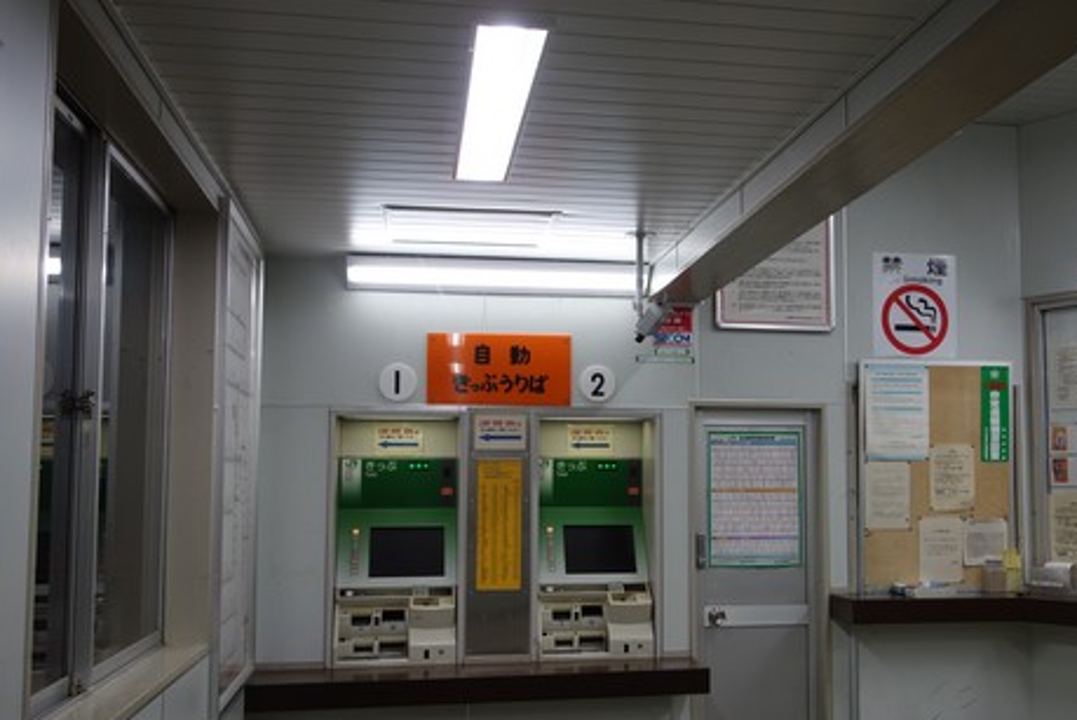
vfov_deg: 34.3
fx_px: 1168
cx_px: 643
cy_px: 383
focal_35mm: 39
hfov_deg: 49.2
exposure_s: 1/100
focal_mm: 10.4
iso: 125
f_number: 2.2
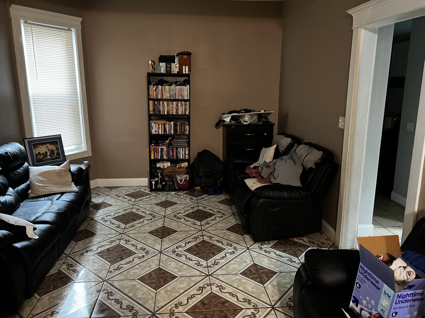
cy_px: 159
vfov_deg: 53.1
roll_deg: +0.6
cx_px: 212
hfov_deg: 67.3
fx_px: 319
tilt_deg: -12.8
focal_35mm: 26
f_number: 1.5
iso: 640
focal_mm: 5.7
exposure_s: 1/30
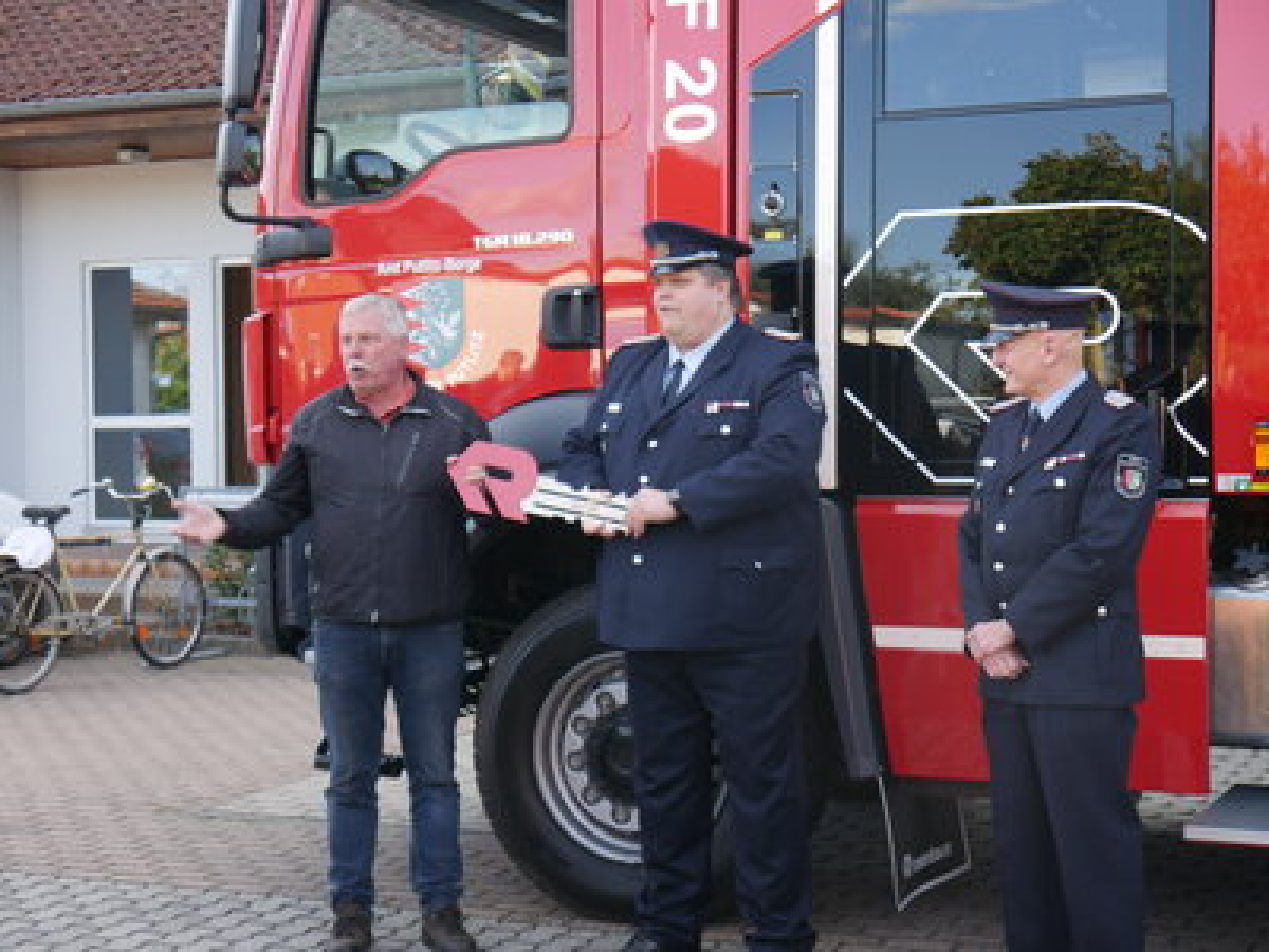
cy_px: 476
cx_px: 634
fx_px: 2273
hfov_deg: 31.2
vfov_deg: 23.7
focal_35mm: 62
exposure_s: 1/100
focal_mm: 31
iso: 200
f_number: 5
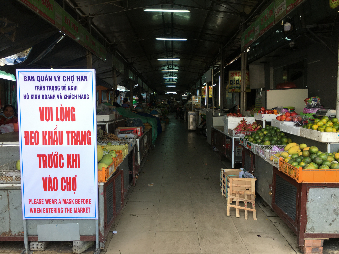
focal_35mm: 29
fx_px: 284
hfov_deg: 61.7
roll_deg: +0.1
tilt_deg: -2.7
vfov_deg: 48.2
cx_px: 170
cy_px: 127
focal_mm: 4.15
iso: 40
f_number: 2.2
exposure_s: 1/100
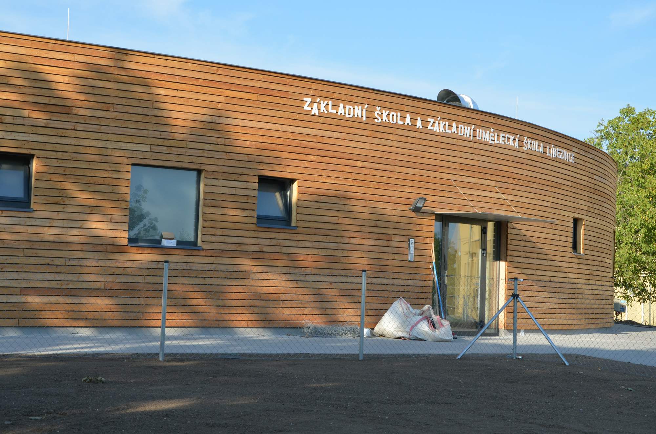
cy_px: 217
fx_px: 1227
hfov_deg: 29.9
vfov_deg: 20.1
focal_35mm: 68
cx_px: 328
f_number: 10
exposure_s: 1/400
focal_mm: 45
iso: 400
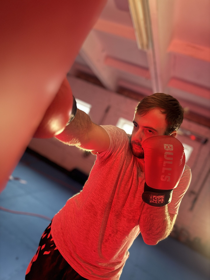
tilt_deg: -1.1
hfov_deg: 56.8
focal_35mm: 24
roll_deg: -25.3
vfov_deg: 71.6
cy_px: 140
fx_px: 194
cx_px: 105
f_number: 1.78
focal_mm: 6.76
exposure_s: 1/14
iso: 2000
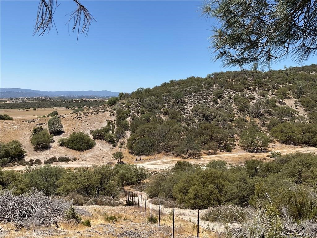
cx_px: 158
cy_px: 119
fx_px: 266
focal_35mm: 29
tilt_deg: -5.3
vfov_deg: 48.2
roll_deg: -2.3
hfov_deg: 61.7
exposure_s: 1/1912
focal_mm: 3
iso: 16
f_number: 1.8
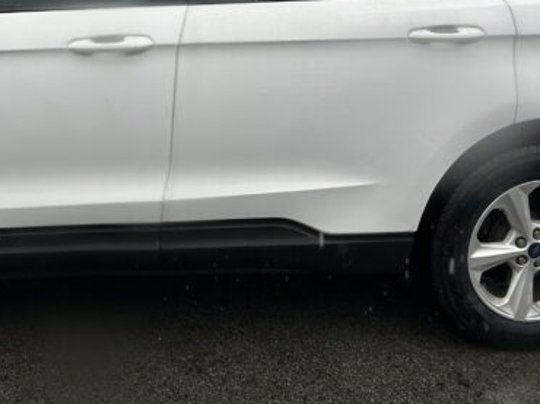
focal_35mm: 72
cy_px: -34
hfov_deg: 26.3
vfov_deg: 19.6
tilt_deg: -7.8
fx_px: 1122
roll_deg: -3.4
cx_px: 69
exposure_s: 1/820
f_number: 1.5
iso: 50
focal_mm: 5.7
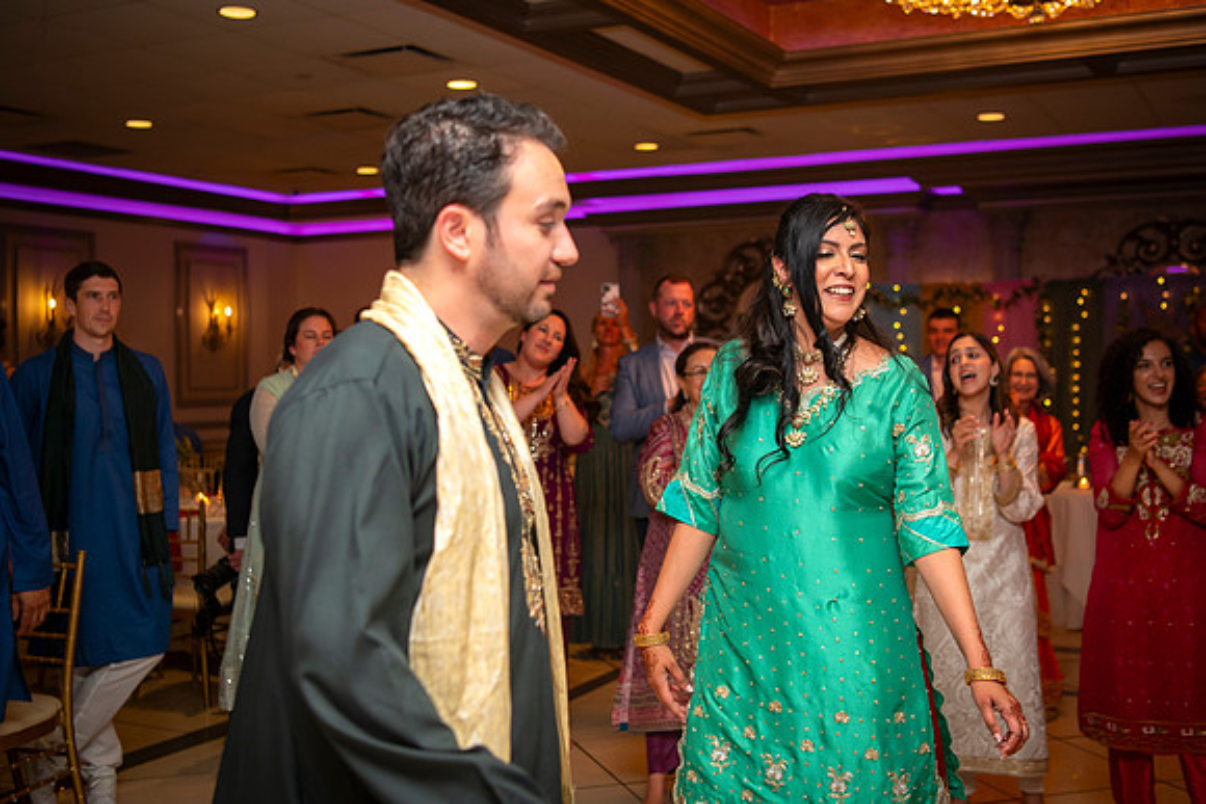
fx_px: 1377
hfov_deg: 47.3
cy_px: 389
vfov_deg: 32.6
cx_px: 598
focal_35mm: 41
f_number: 2.8
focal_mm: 38
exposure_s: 1/160
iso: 800
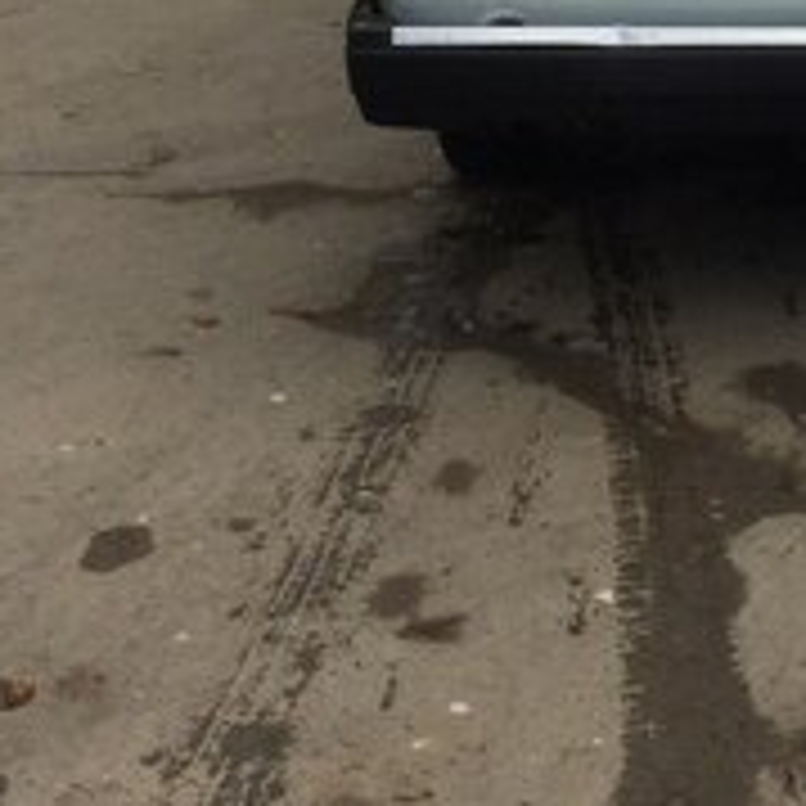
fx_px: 1870
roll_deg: -0.2
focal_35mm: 71
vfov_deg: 22.2
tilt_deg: -10.5
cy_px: -198
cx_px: 820
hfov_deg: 23.2
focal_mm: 4.15
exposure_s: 1/2564
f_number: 2.2
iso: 32
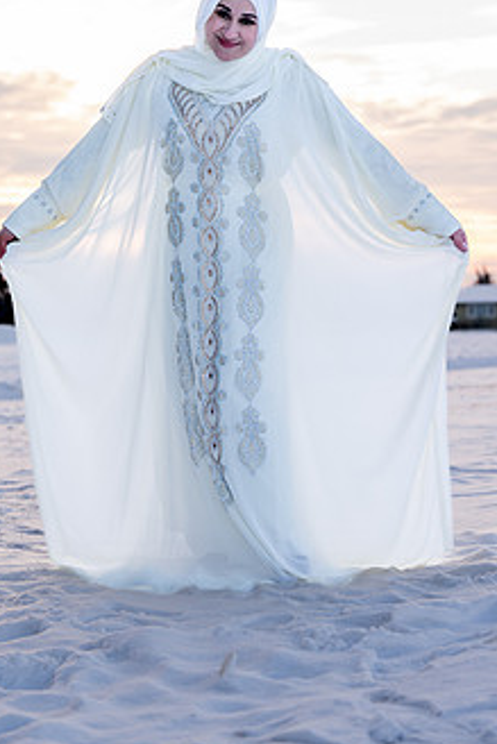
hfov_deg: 14.3
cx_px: 202
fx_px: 1986
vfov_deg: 21.2
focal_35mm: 96
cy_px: 250
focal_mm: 70
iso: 100
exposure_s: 1/125
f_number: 4.5
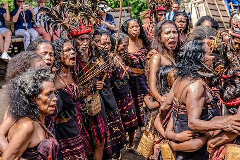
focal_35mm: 67
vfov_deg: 20.3
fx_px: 447
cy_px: 80
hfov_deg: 30.1
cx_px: 120
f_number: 5
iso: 500
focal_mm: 67
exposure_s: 1/400
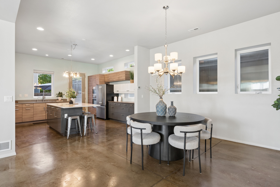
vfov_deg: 67.5
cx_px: 140
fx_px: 140
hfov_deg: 90.0
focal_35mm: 18
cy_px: 94
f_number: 9
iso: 200
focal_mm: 18
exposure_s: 1/13
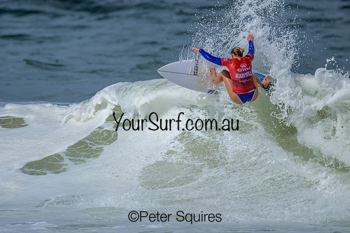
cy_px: 122
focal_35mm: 1100
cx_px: 144
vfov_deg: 1.3
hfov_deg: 1.9
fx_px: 10697
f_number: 6.3
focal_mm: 800
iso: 110
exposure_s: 1/2000
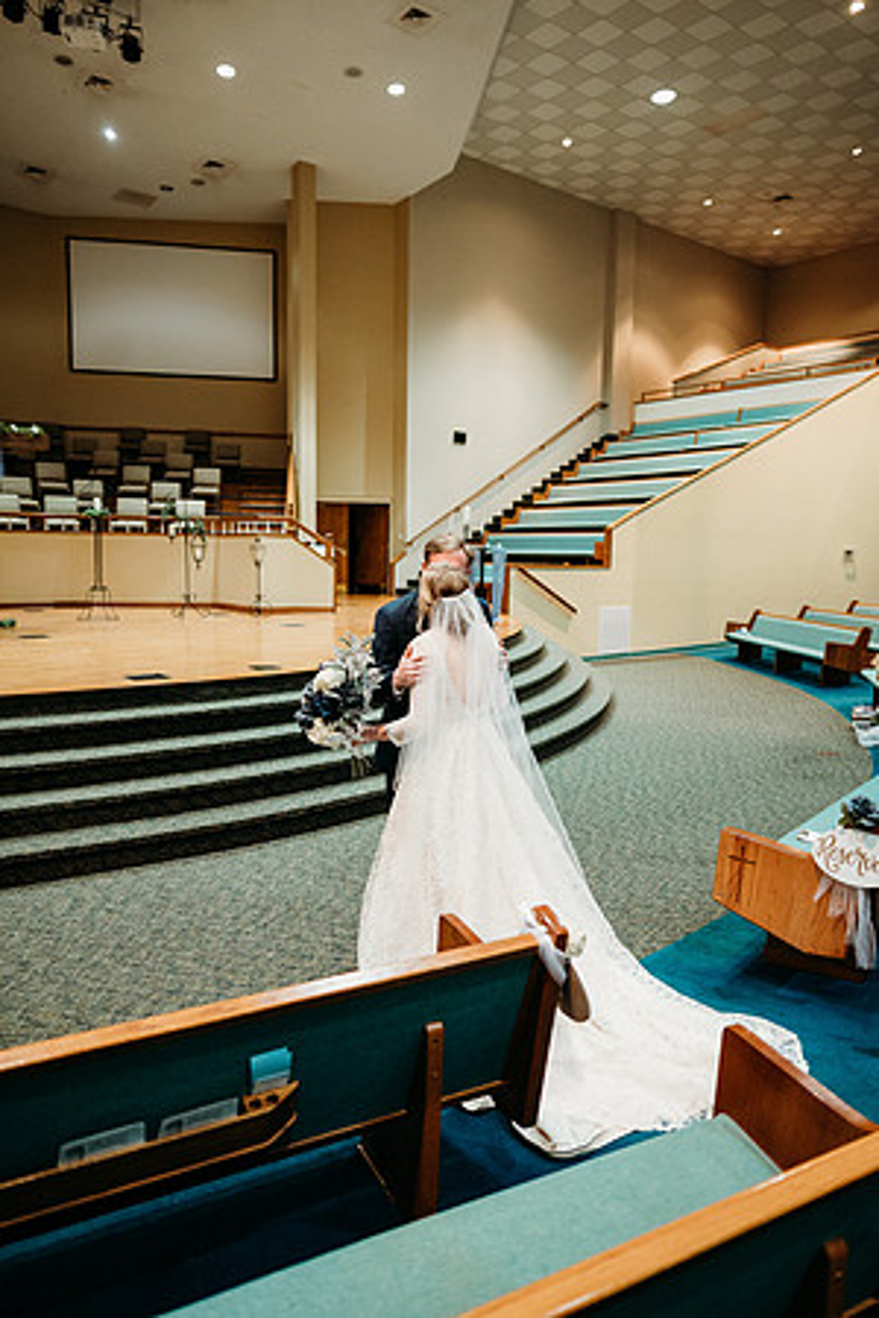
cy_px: 659
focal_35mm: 24
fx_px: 879
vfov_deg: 73.7
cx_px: 440
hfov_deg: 53.1
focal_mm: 24
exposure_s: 1/125
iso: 2000
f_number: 1.8
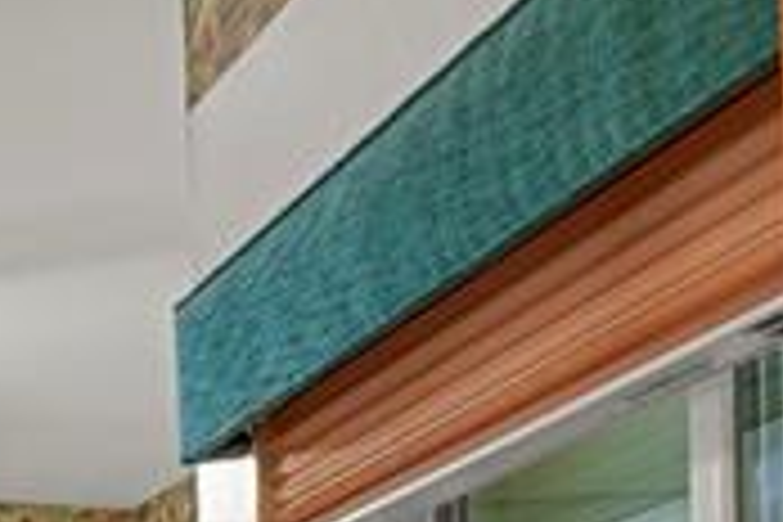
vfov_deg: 12.1
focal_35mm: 100
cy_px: 1066
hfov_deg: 11.7
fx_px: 2175
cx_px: -1512
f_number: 6.3
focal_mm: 17
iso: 250
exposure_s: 2.5
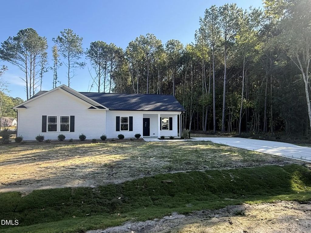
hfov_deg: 81.7
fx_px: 180
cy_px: 116
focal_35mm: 20
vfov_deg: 66.0
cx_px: 156
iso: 64
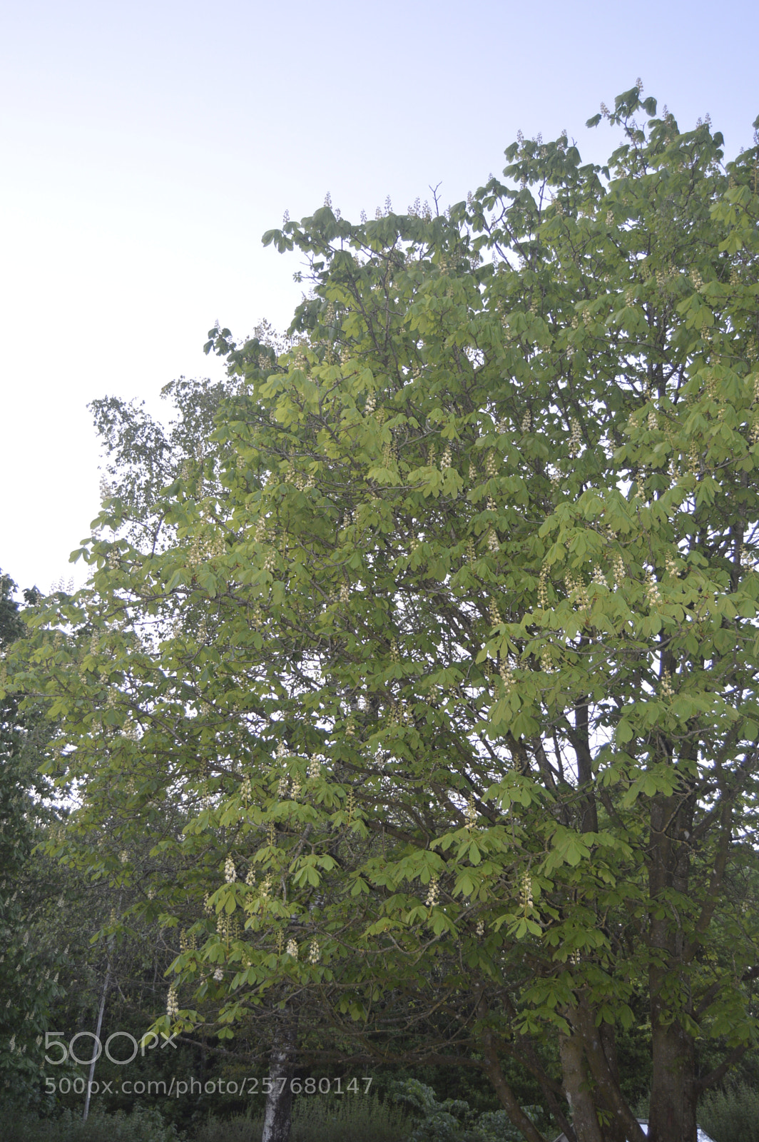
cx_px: 380
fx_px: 1140
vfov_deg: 53.2
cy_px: 571
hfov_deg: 36.8
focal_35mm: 36
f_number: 4
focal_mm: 24
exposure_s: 1/125
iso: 360
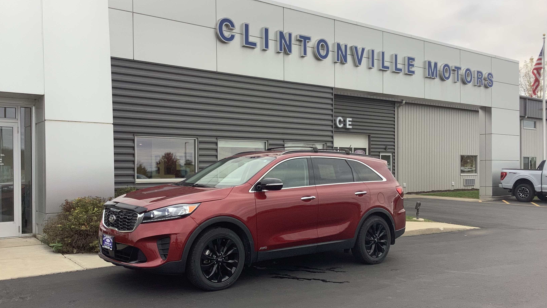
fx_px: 493
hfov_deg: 58.0
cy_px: 175
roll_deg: +0.9
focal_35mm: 34
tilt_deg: -0.7
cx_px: 272
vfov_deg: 34.6
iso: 32
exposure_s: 1/100
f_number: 2.4
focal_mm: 3.3
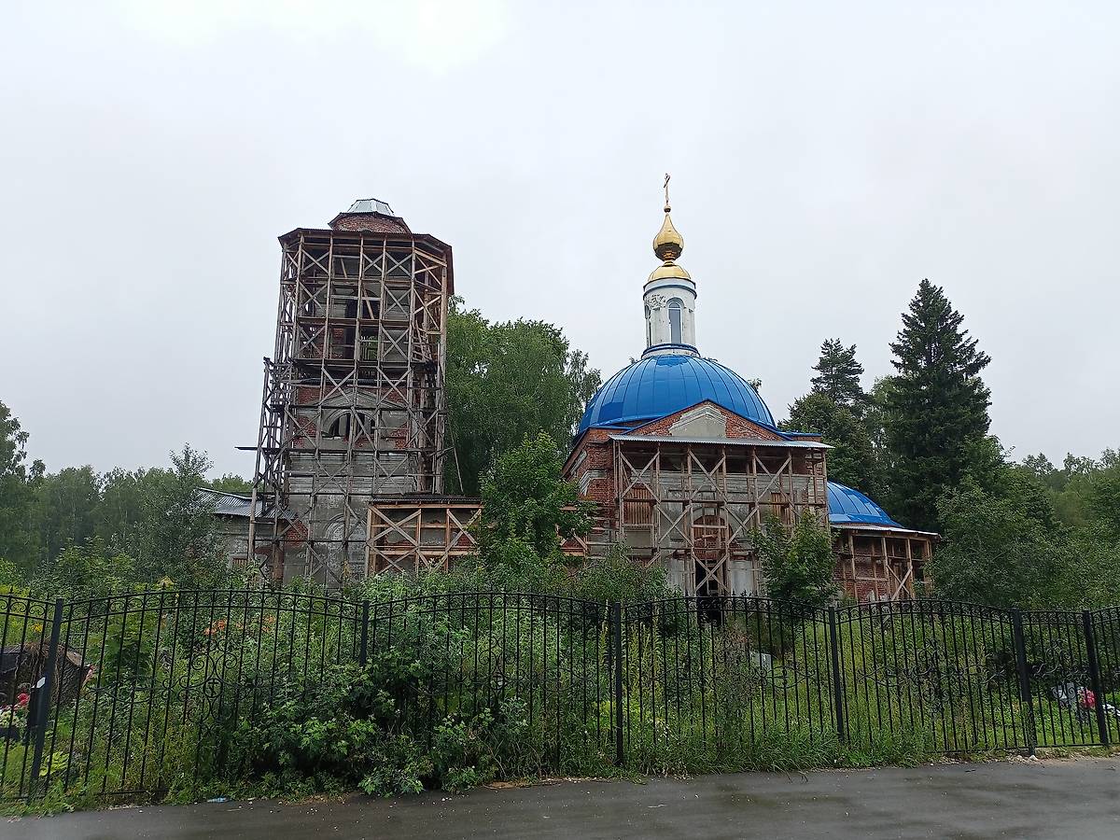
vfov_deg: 49.7
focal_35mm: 28
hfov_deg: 63.4
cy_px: 420
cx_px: 560
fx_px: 906
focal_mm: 4.69
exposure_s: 1/2398
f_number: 1.8
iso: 114
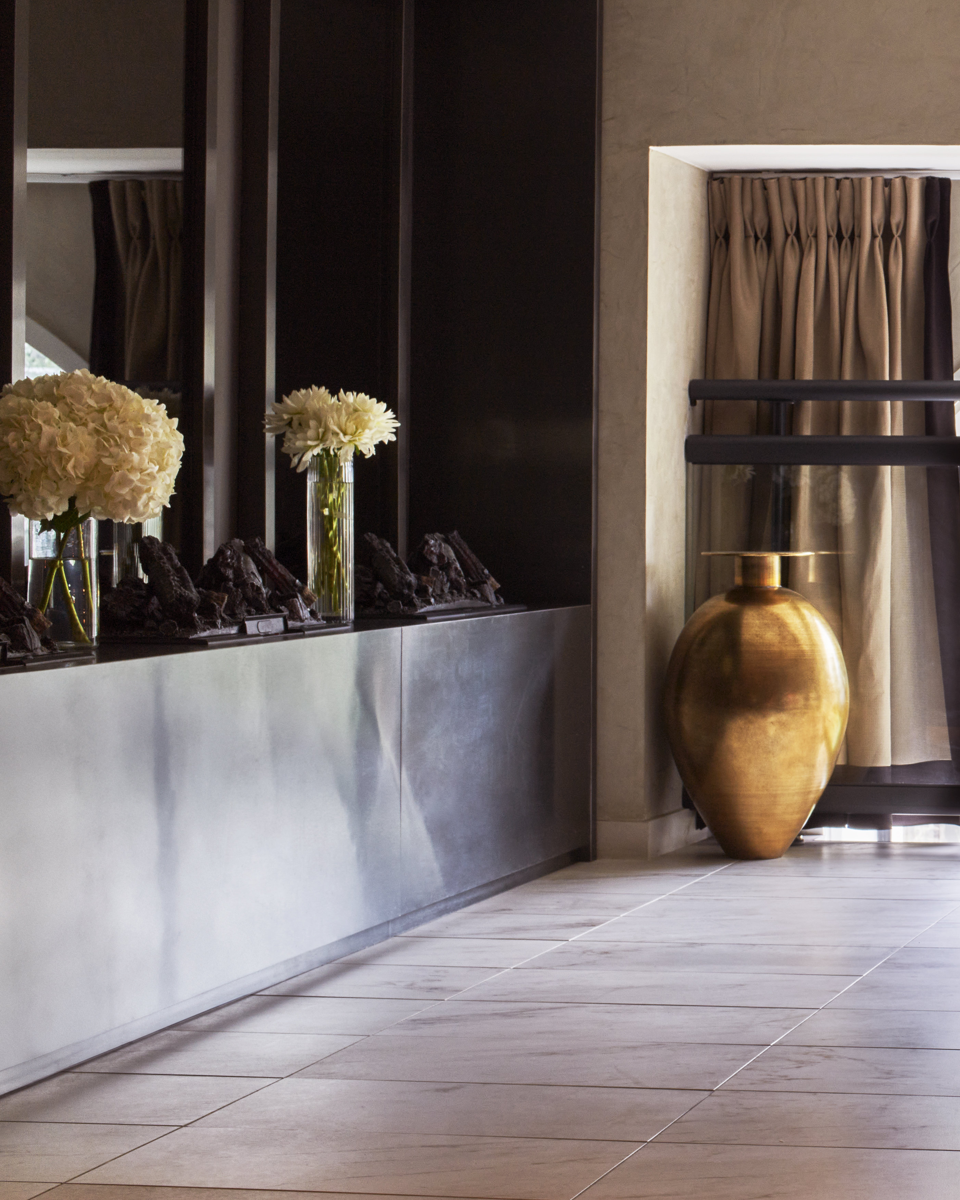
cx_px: 1321
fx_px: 2735
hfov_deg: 18.3
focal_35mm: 77
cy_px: 489
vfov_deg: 24.7
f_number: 16
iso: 100
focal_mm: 35
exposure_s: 1
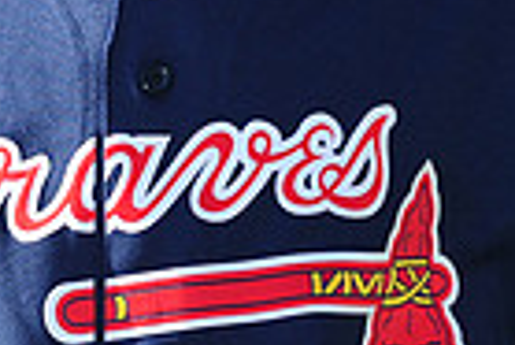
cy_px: -293
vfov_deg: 1.7
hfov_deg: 2.5
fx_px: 11914
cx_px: 96
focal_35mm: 832
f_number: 4.5
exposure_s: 1/640
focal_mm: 200
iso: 200
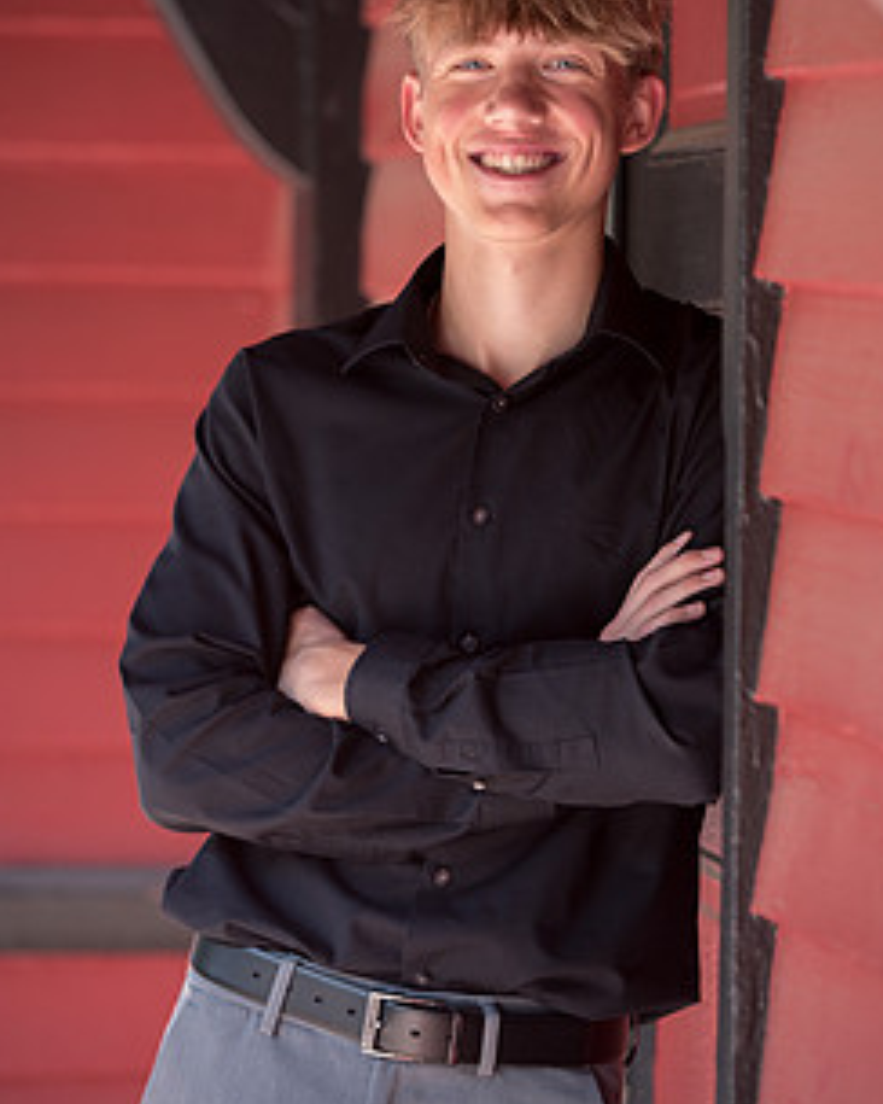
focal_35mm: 173
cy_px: 402
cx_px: 525
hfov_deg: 8.9
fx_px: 5651
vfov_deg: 11.1
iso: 800
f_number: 3.2
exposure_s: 1/200
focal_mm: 125
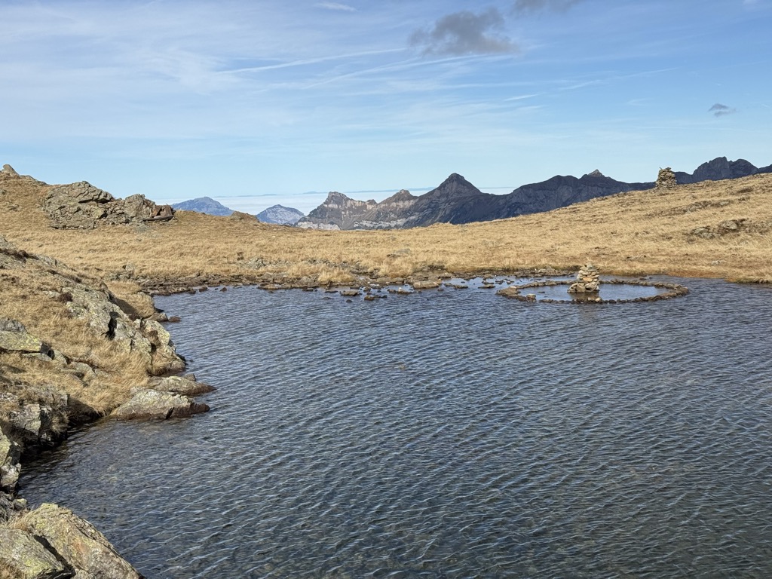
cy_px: 290
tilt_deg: -5.2
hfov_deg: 39.7
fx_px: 1070
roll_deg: +2.0
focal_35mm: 48
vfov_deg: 30.3
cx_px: 386
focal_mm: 6.76
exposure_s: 1/9901
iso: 80
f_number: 1.78
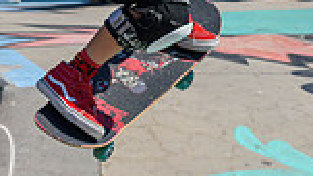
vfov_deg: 2.4
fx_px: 4250
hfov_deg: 4.2
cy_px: 45
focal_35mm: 512
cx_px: 199
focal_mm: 85
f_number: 8
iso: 200
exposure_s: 1/1000
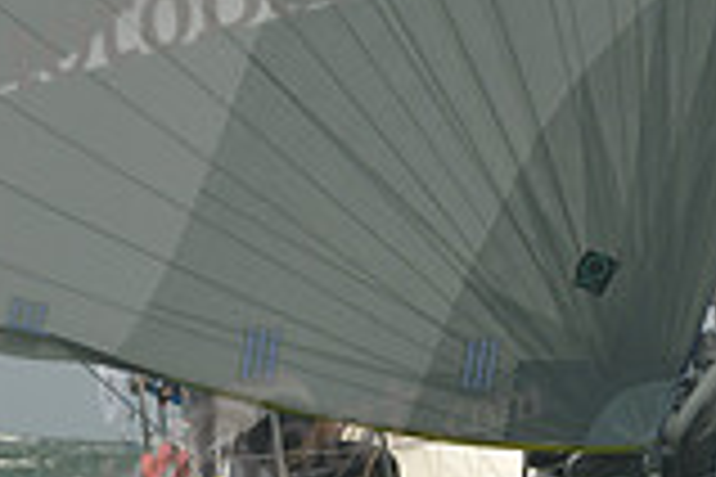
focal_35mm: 731
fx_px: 14538
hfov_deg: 2.8
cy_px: 169
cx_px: 779
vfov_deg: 1.9
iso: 280
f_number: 9
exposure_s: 1/1250
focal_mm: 200
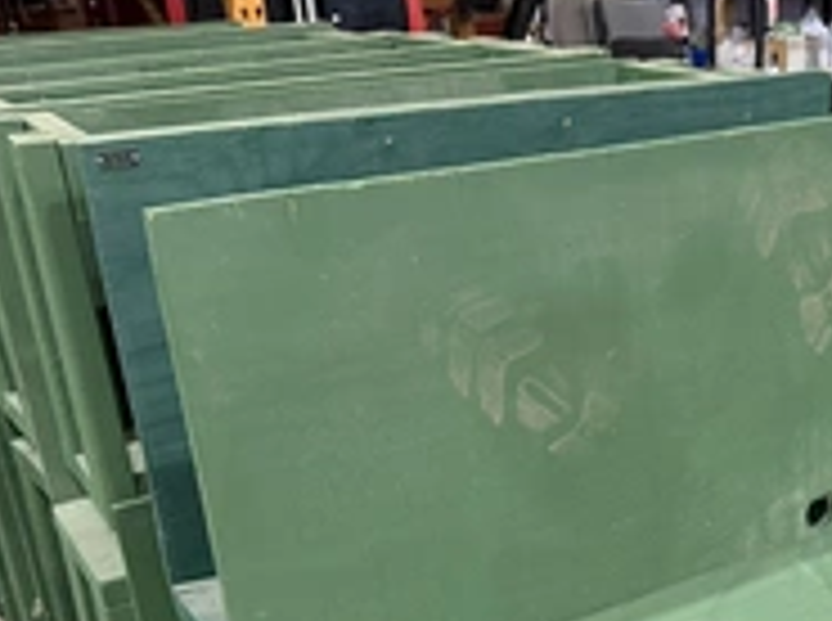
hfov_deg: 35.4
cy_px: 536
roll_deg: +1.8
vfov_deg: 27.1
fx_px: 1247
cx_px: 697
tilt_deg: -25.9
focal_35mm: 52
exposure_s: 1/60
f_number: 1.78
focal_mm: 6.76
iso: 500
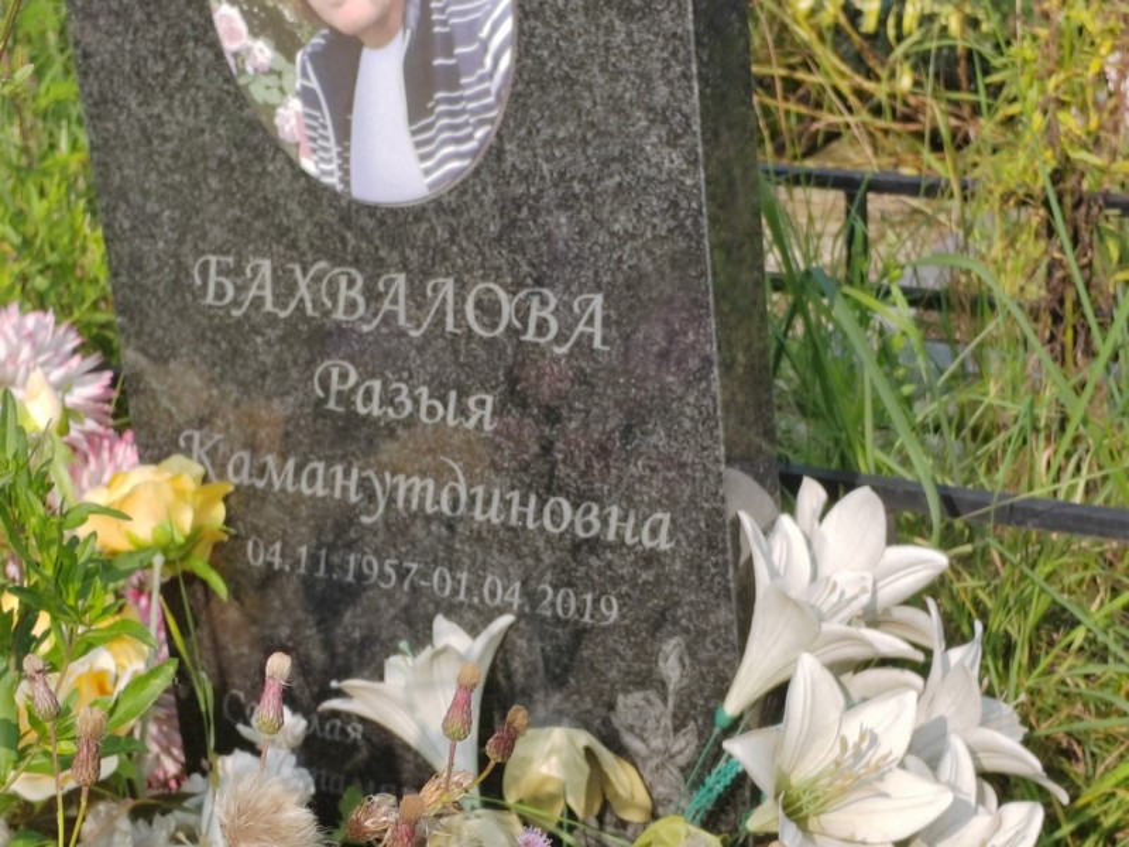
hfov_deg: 23.0
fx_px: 2772
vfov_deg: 17.4
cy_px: 424
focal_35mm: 85
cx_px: 564
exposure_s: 1/1100
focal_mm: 5.52
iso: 100
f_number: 1.9
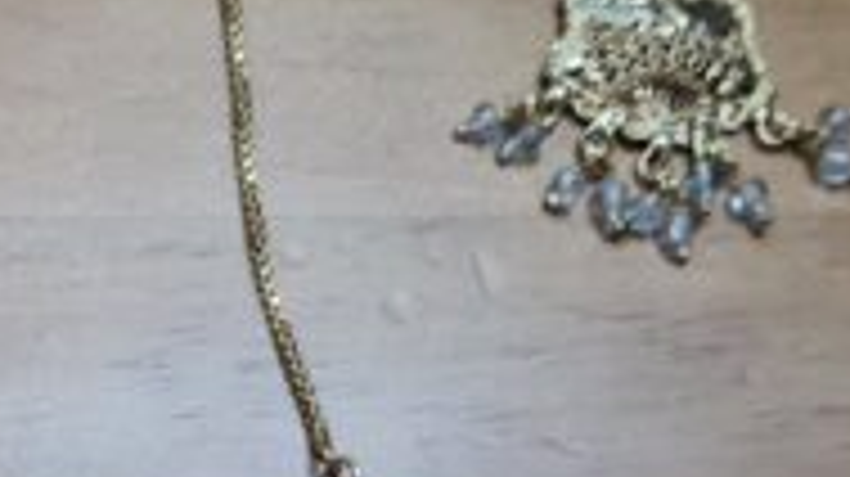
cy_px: 713
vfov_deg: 11.1
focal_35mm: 105
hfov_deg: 19.4
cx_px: -126
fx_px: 2365
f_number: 1.8
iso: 200
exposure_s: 1/120
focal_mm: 5.4
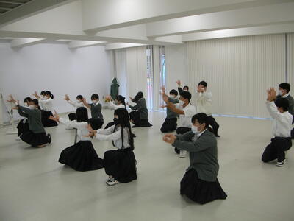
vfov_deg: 40.7
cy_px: 110
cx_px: 147
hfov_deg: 52.6
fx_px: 297
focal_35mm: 35
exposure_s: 1/12
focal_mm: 5.8
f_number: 2.8
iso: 50
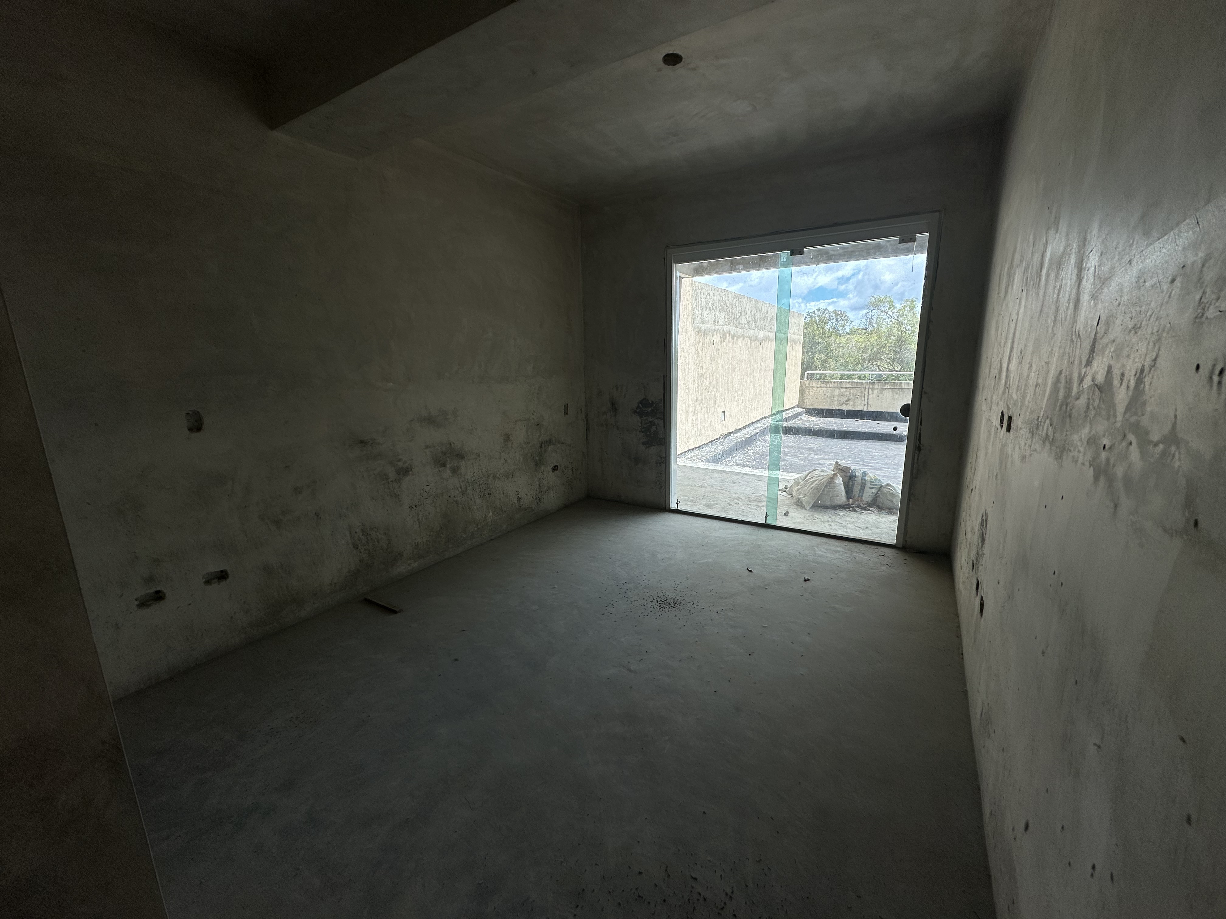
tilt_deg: -11.0
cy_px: 460
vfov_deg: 85.7
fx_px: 496
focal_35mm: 14
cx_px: 613
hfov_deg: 102.1
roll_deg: +1.1
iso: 40
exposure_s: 1/587
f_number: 2.2
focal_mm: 2.22
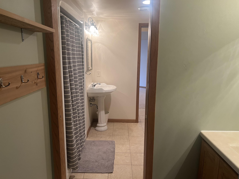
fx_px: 180
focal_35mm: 26
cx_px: 120
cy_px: 90
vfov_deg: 53.1
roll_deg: -0.5
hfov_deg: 67.3
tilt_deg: -11.1
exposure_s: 1/60
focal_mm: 5.7
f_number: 1.5
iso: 125
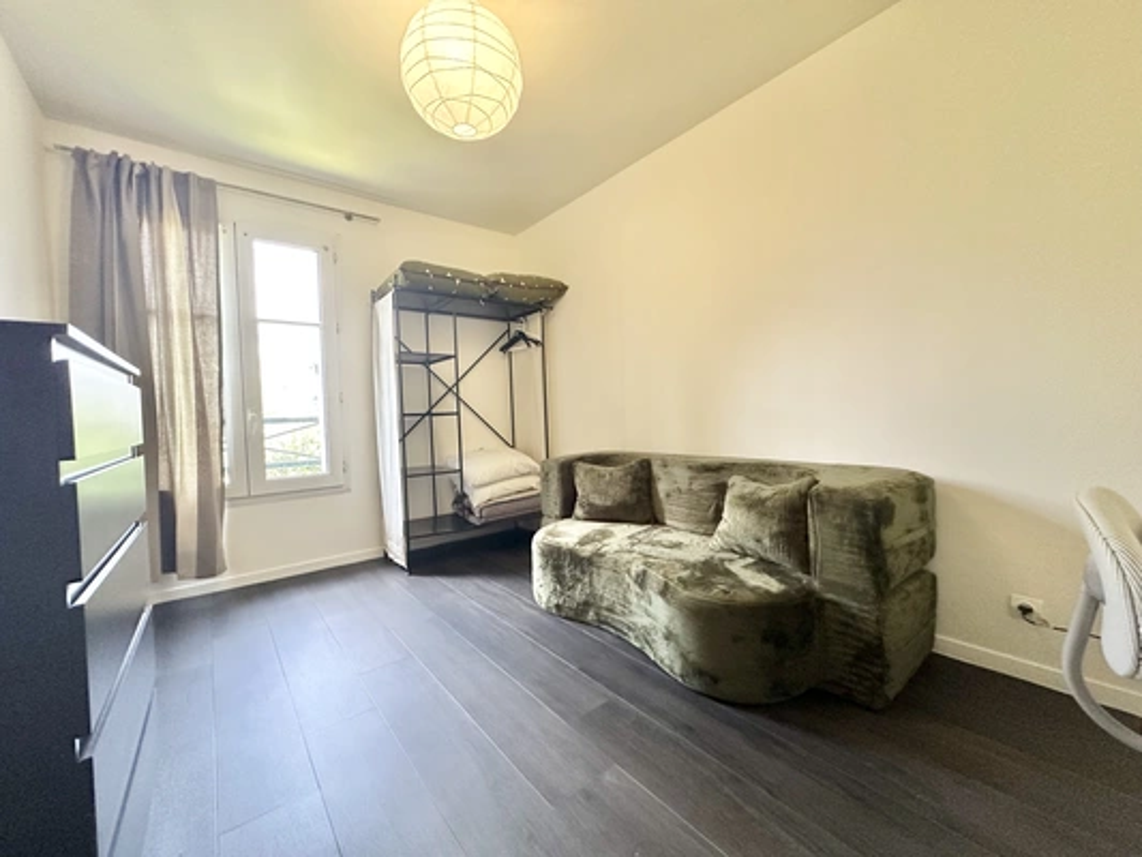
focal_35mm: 14
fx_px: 462
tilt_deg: -1.6
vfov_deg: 85.7
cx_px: 571
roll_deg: +2.2
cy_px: 428
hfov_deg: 102.1
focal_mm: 2.22
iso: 320
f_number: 2.2
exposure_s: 1/90
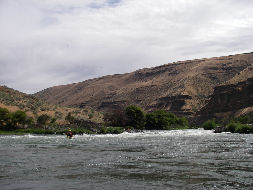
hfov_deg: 49.0
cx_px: 126
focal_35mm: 38
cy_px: 95
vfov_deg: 37.7
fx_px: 278
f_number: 6.6
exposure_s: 1/400
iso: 64
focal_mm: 6.3
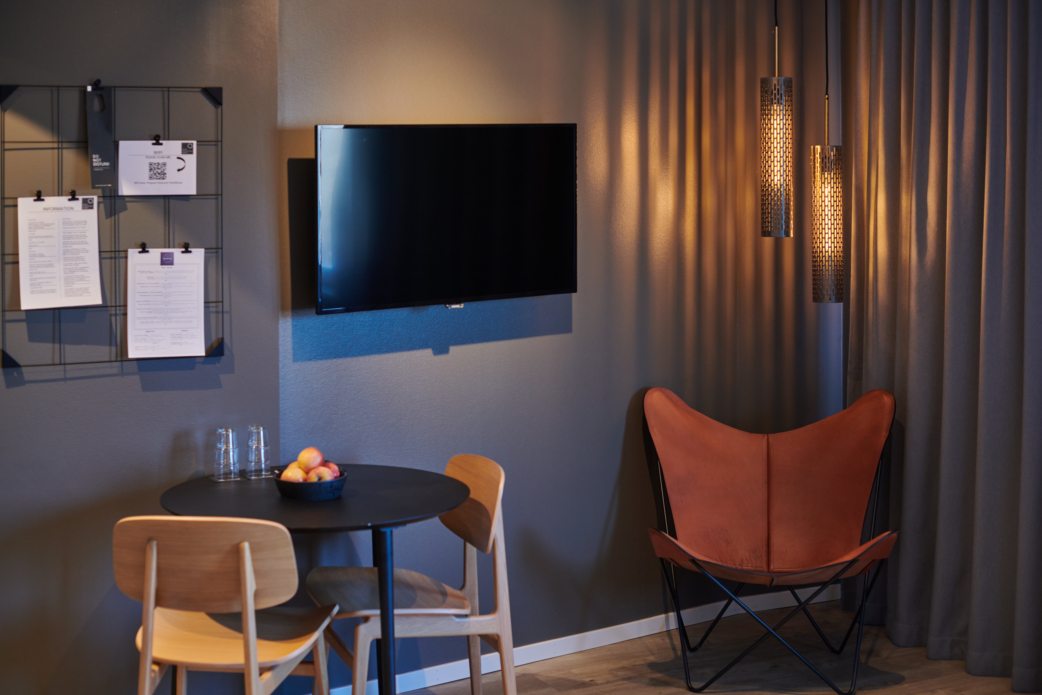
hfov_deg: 39.6
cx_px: 521
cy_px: 348
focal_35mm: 50
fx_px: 1447
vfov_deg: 27.0
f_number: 2.8
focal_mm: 50
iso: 200
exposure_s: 1/50
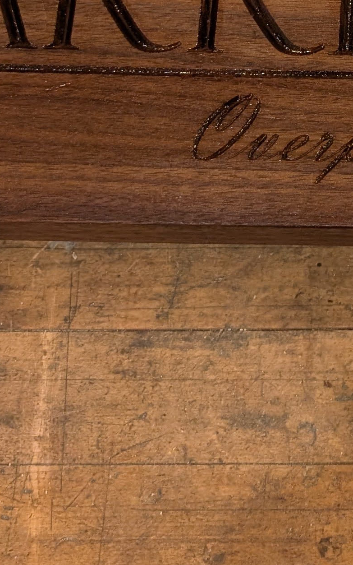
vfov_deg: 23.6
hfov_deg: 14.9
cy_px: -36
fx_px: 1277
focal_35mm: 83
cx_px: 484
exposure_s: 1/120
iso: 488
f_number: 1.68
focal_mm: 6.9
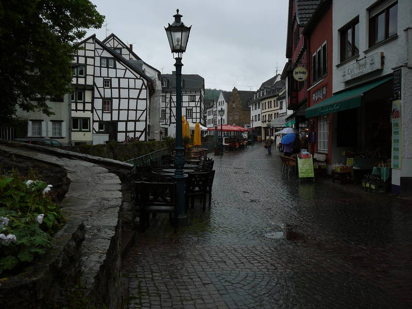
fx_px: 417
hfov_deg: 52.6
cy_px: 154
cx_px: 206
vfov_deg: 40.7
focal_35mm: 35
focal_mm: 5.2
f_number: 2.8
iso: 80
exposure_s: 1/250
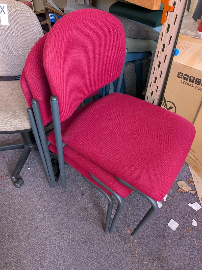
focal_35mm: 24
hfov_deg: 56.8
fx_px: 187
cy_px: 135
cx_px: 101
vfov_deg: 71.6
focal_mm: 4.53
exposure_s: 1/100
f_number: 1.7
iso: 452
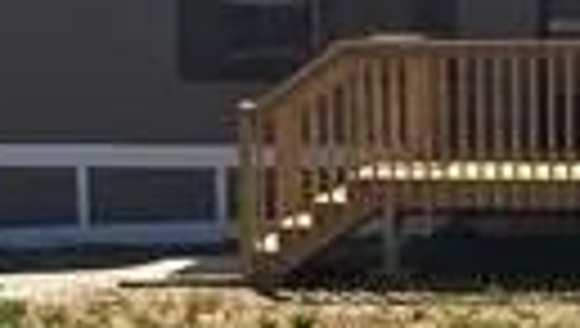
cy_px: 58
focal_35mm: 112
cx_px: 652
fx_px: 1725
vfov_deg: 10.8
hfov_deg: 18.3
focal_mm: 2.2
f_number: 2.2
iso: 50
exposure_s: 1/2745
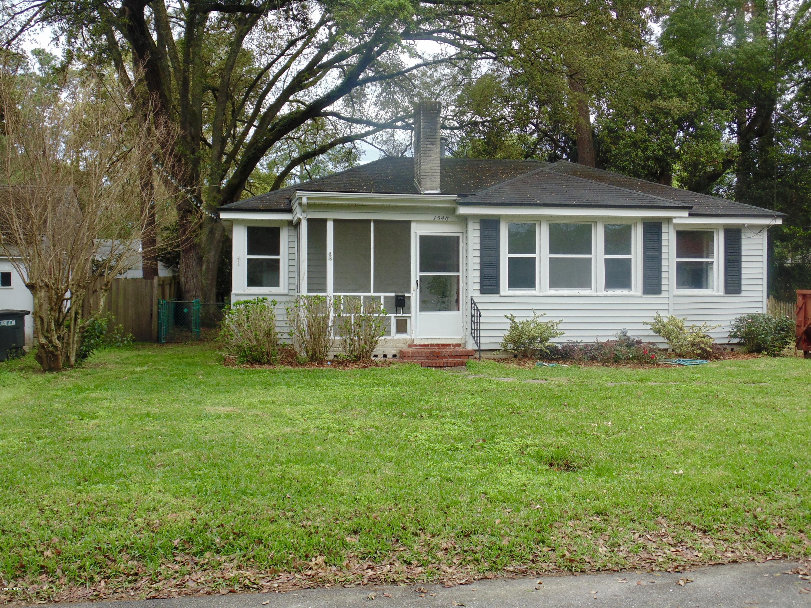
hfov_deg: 45.8
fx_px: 961
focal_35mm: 41
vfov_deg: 35.1
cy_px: 304
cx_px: 406
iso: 80
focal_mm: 7.4
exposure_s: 1/200
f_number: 3.6
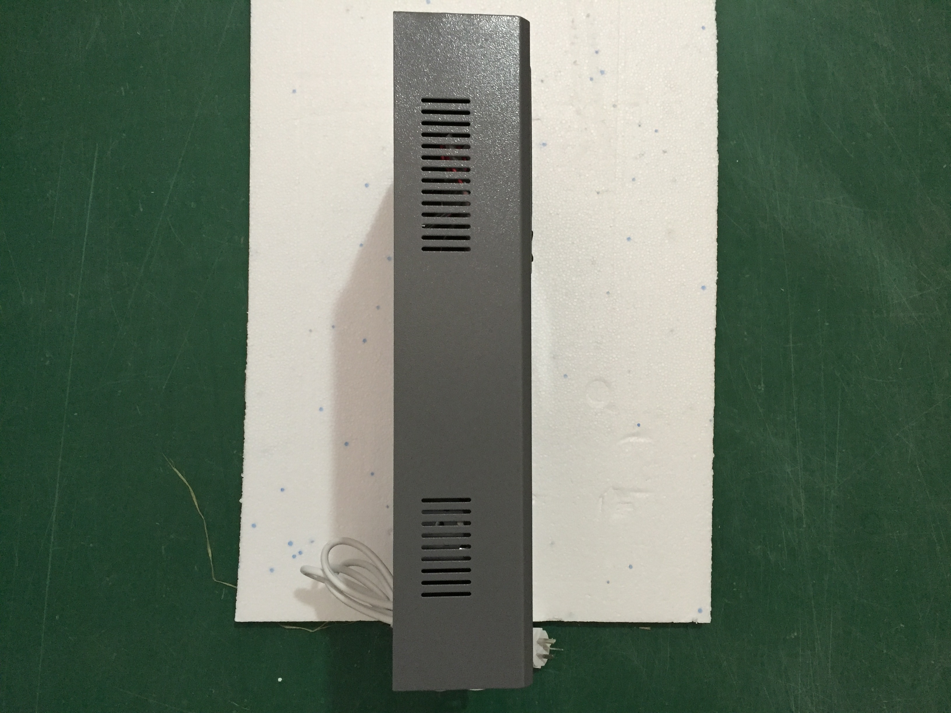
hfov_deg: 61.7
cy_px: 356
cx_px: 476
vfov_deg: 48.2
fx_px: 797
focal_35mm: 29
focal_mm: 4.15
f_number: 2.2
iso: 250
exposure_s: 1/33
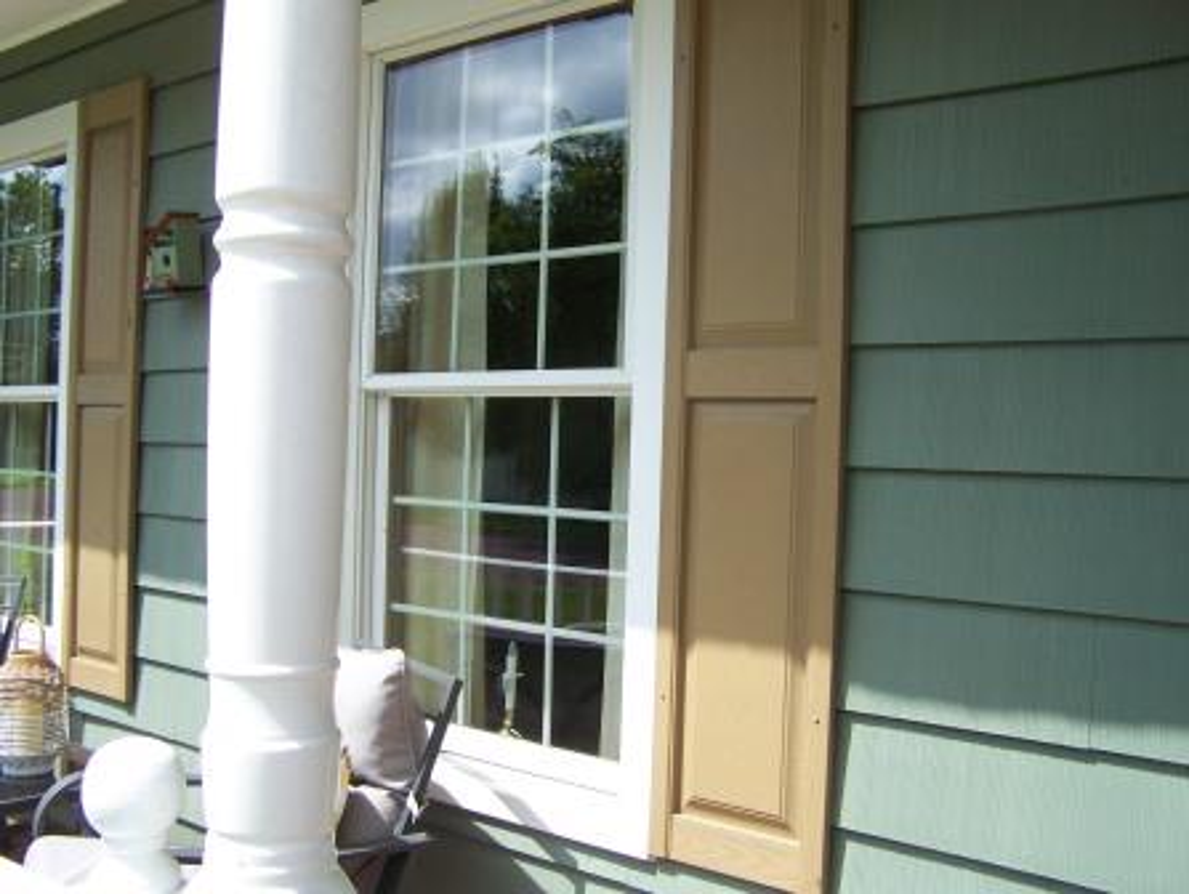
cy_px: 447
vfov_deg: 37.8
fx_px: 1306
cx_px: 594
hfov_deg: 48.9
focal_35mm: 38
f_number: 2.8
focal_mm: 6.3
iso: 80
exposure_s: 1/640
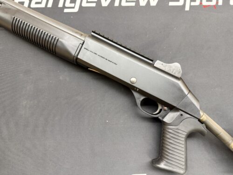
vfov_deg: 56.8
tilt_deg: -80.3
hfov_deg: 71.6
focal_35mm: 24
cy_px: 88
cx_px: 116
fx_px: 162
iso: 500
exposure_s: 1/60
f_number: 1.78
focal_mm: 6.76
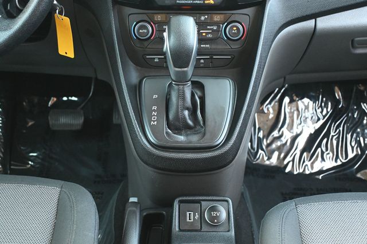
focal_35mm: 46
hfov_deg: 43.0
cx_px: 184
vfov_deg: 29.4
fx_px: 466
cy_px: 122
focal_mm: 30.5
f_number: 4.8
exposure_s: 1/80
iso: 3200
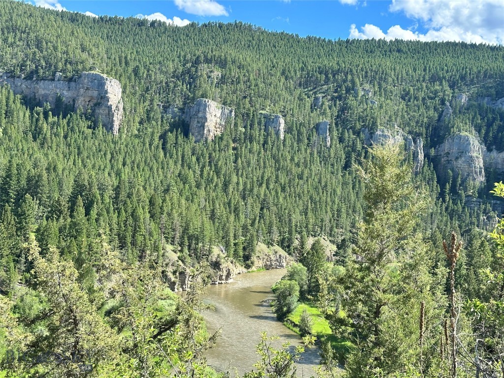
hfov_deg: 39.7
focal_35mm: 48
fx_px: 699
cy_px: 189
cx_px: 252
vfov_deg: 30.3
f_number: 1.78
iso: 64
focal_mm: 6.86
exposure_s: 1/1305
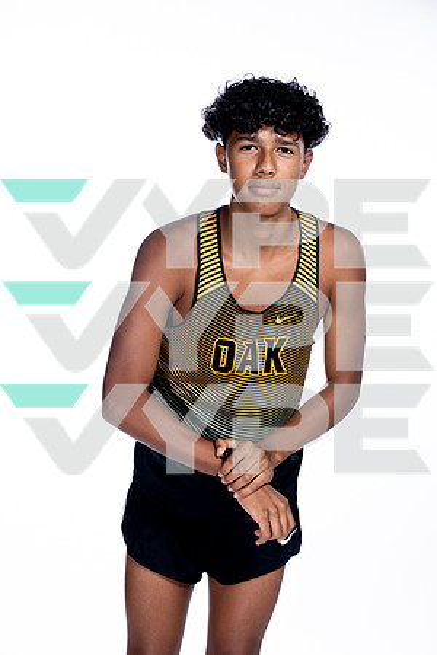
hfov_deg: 21.9
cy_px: 328
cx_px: 218
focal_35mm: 62
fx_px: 1129
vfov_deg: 32.4
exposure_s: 1/250
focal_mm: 62
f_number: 5.6
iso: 100
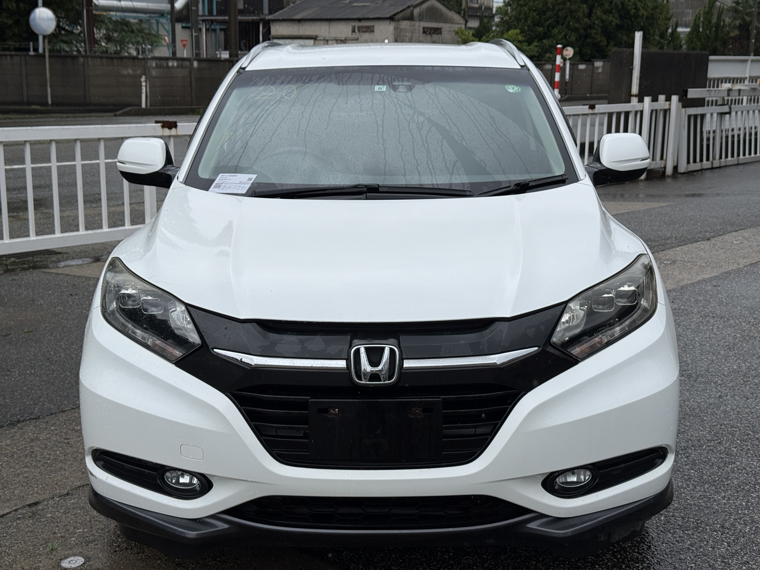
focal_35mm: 48
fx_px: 1054
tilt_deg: -11.4
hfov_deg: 39.7
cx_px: 380
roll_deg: -0.5
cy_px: 285
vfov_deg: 30.3
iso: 64
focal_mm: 6.76
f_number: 1.78
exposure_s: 1/3378
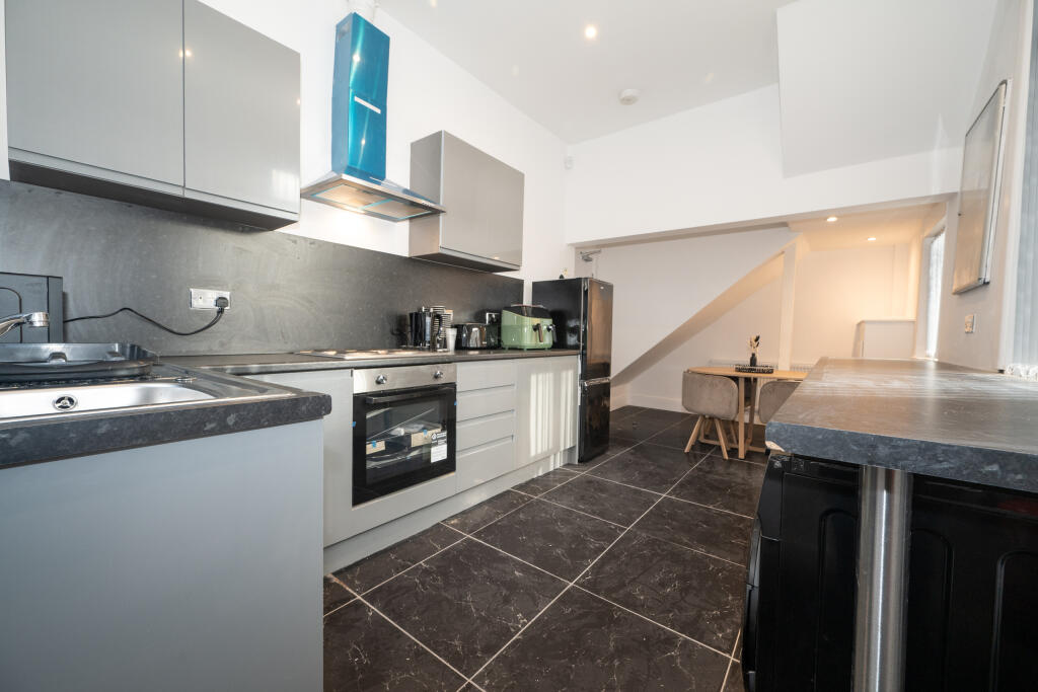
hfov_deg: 104.2
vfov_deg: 81.2
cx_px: 519
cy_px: 346
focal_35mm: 14
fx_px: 404
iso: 640
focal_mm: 14
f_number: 8
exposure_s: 1/10
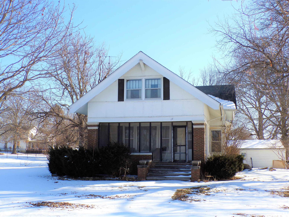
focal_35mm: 37
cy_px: 108
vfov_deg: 38.7
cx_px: 144
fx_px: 309
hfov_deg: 50.1
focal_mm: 6.6
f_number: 4.7
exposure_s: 1/340
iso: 80
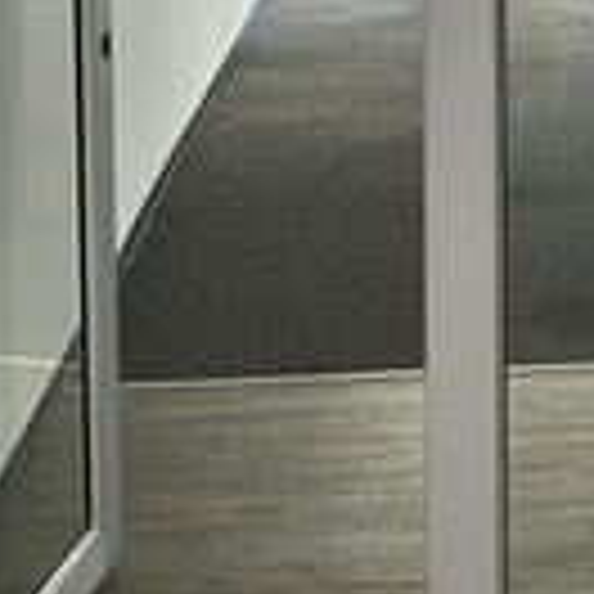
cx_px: 576
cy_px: -101
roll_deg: +0.0
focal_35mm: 87
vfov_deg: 18.9
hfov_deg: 19.4
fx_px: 1689
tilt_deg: -4.8
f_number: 1.6
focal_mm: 5.1
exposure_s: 1/50
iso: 100
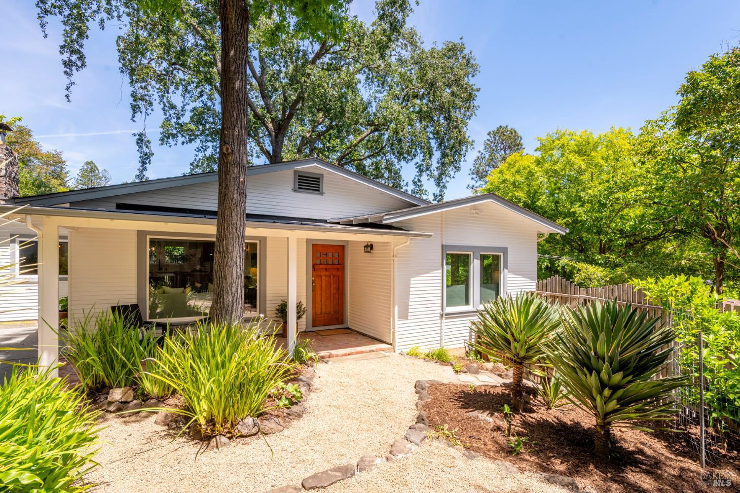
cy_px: 246
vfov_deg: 67.4
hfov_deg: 90.0
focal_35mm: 18
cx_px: 370
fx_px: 370
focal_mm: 18
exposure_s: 1/200
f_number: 9
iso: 200
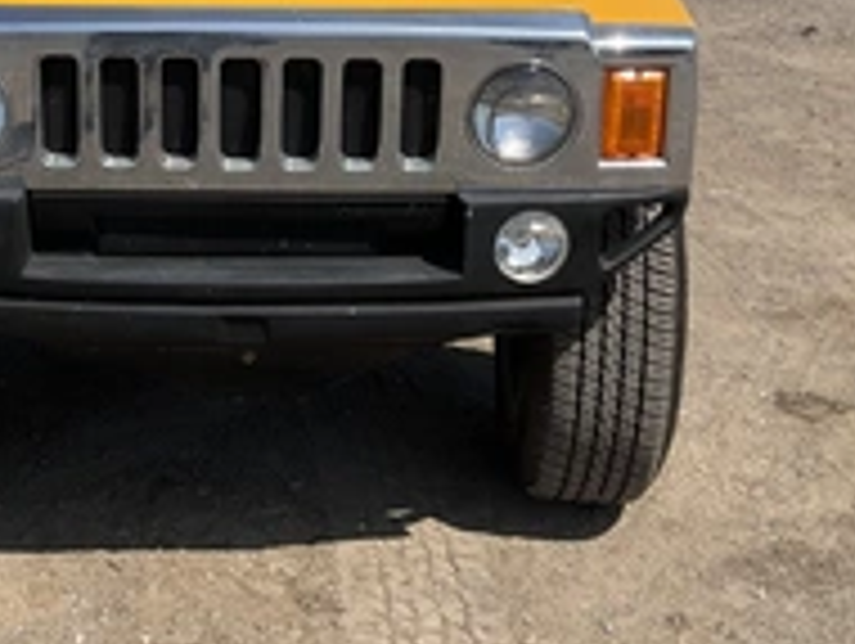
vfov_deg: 23.5
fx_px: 1509
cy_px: 77
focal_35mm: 61
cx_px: 243
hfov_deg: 31.2
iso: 25
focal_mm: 3
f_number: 1.8
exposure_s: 1/2801
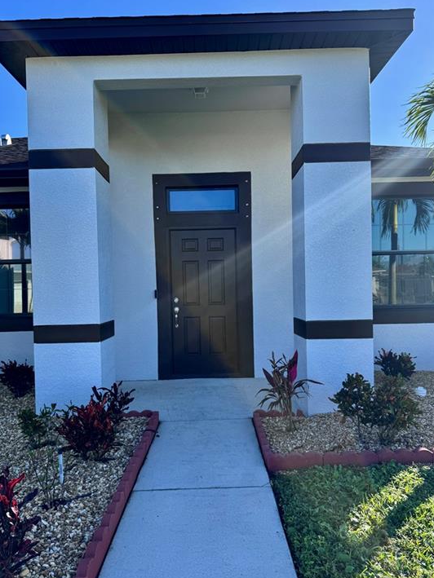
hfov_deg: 53.1
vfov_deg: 67.3
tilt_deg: -1.1
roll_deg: +2.1
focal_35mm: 26
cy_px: 296
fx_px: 435
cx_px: 208
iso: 80
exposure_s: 1/1818
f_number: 1.78
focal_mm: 6.76
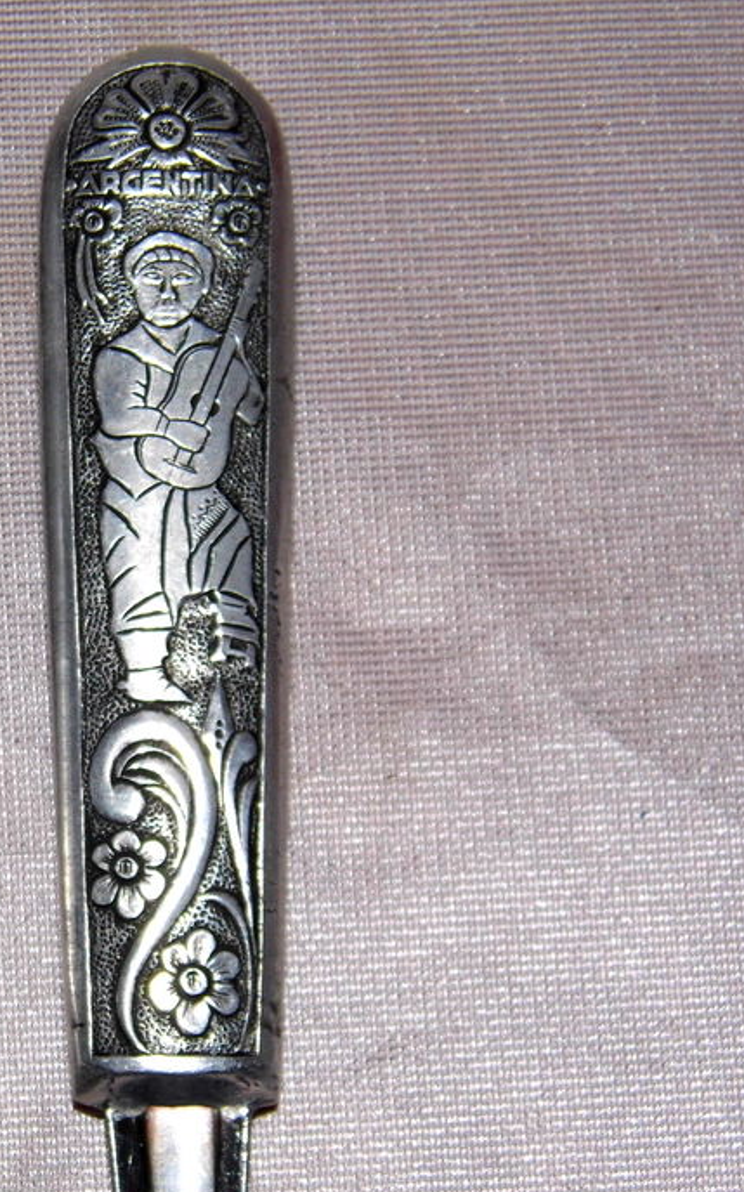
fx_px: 4058
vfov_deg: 16.7
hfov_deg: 10.4
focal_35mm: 125
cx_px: 7
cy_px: 645
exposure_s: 1/60
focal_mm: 14.6
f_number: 4.2
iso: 100
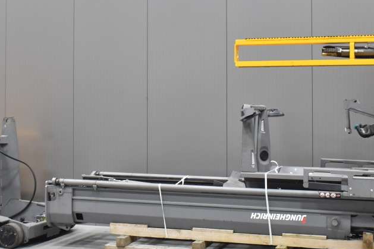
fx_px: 654
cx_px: 190
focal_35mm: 63
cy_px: 103
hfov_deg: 31.9
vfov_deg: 21.5
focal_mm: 22
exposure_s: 1/25
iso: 1250
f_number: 5.6
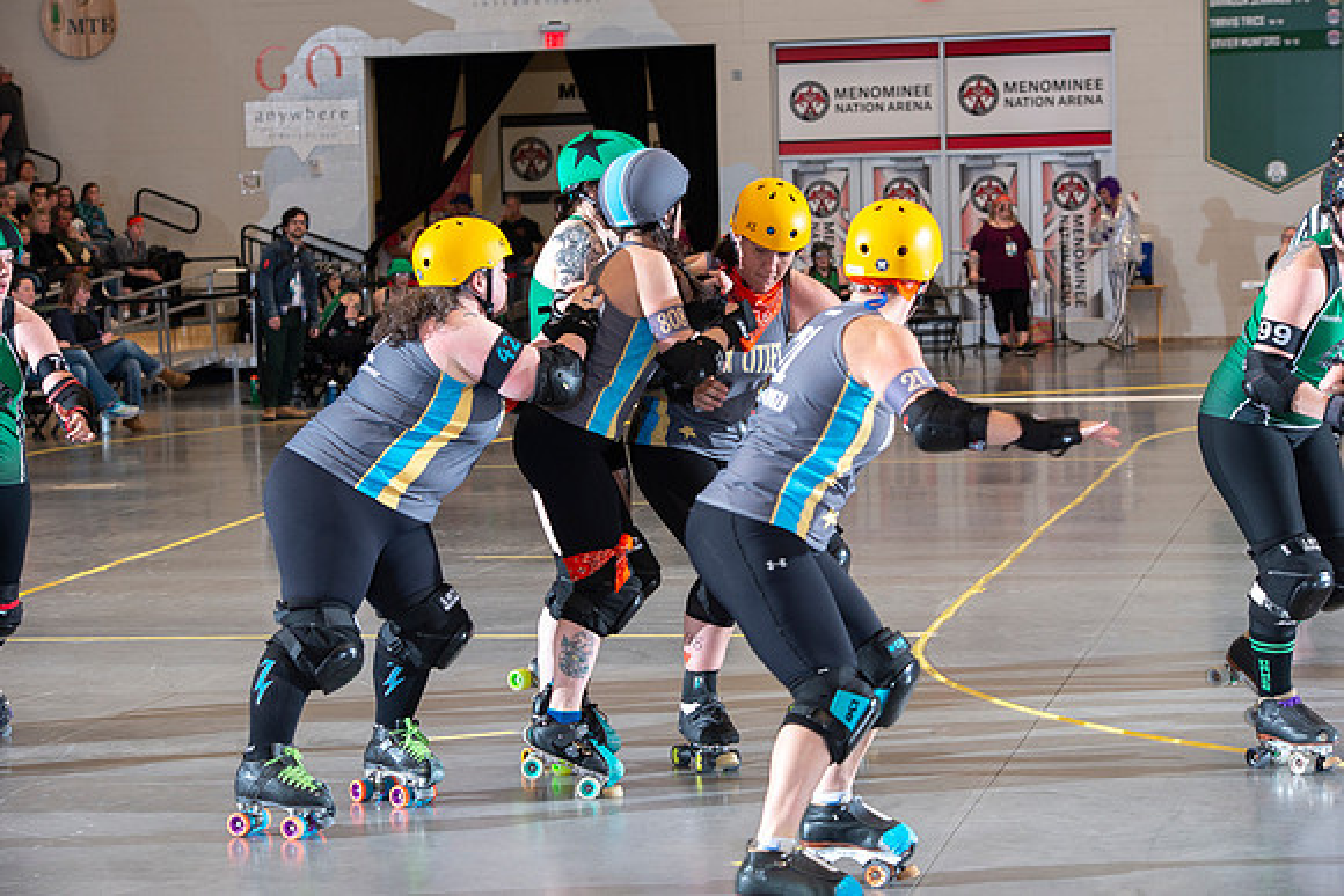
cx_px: 672
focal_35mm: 100
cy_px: 448
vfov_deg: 13.7
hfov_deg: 20.4
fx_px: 3734
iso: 640
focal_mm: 100
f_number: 5.6
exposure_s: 1/160
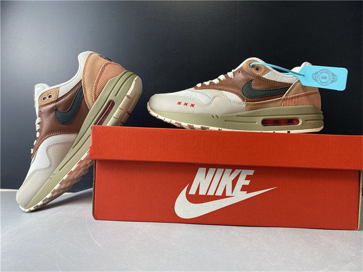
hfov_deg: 67.3
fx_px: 273
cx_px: 182
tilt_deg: +1.5
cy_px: 136
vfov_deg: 53.1
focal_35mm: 26
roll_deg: -1.4
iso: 64
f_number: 1.8
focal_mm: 4.25
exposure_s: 1/50
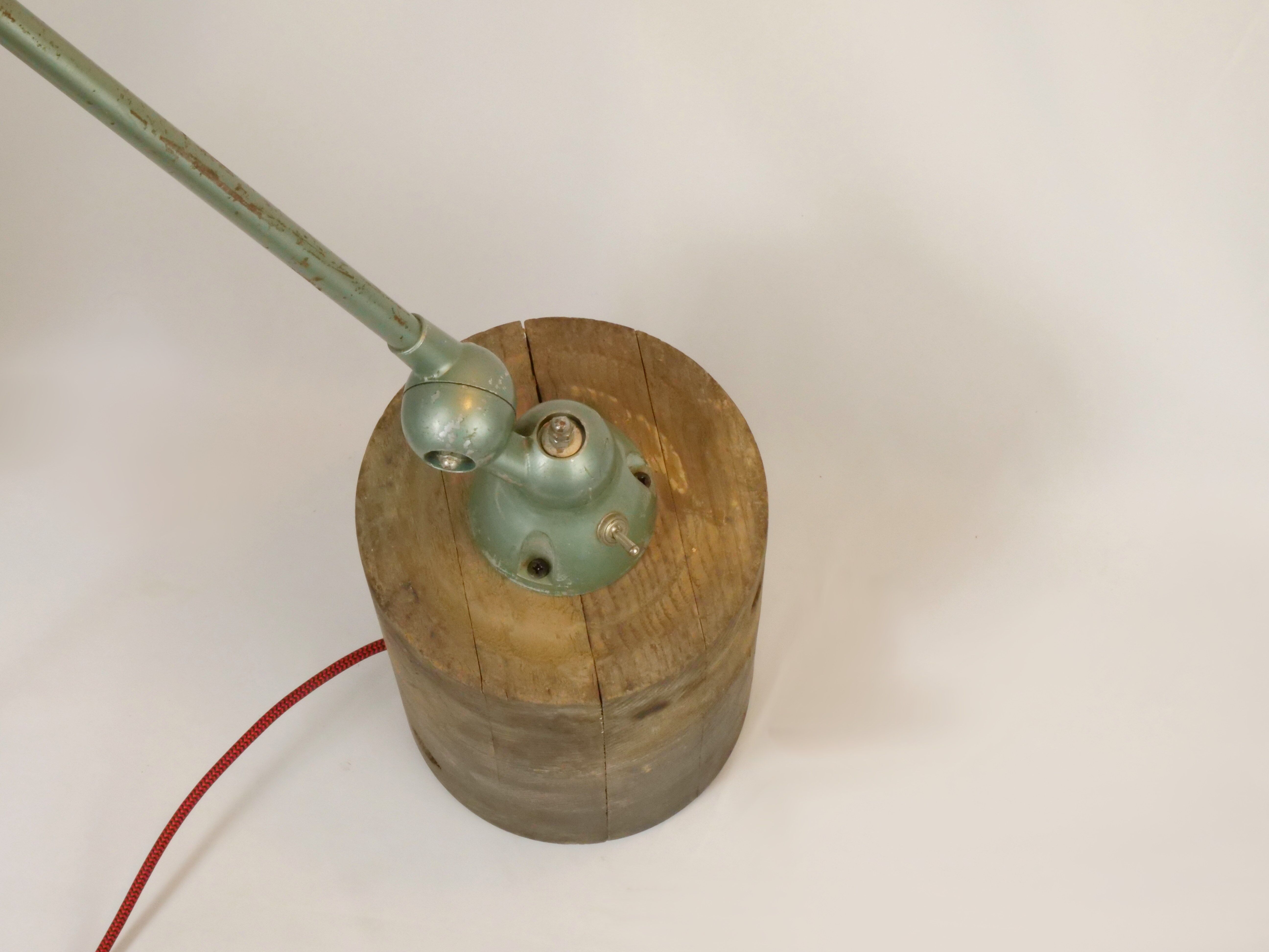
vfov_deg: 22.3
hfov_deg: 29.4
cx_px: 634
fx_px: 2420
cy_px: 476
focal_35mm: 66
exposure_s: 1/60
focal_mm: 33
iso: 3200
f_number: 22
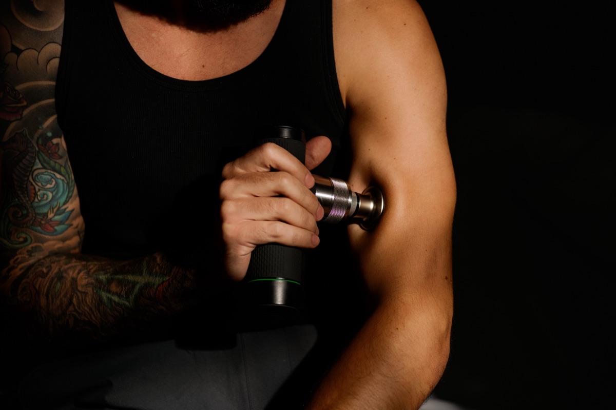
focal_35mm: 100
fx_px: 1711
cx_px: 308
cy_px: 205
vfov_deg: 13.7
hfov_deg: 20.4
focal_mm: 100
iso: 160
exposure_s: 1/250
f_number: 3
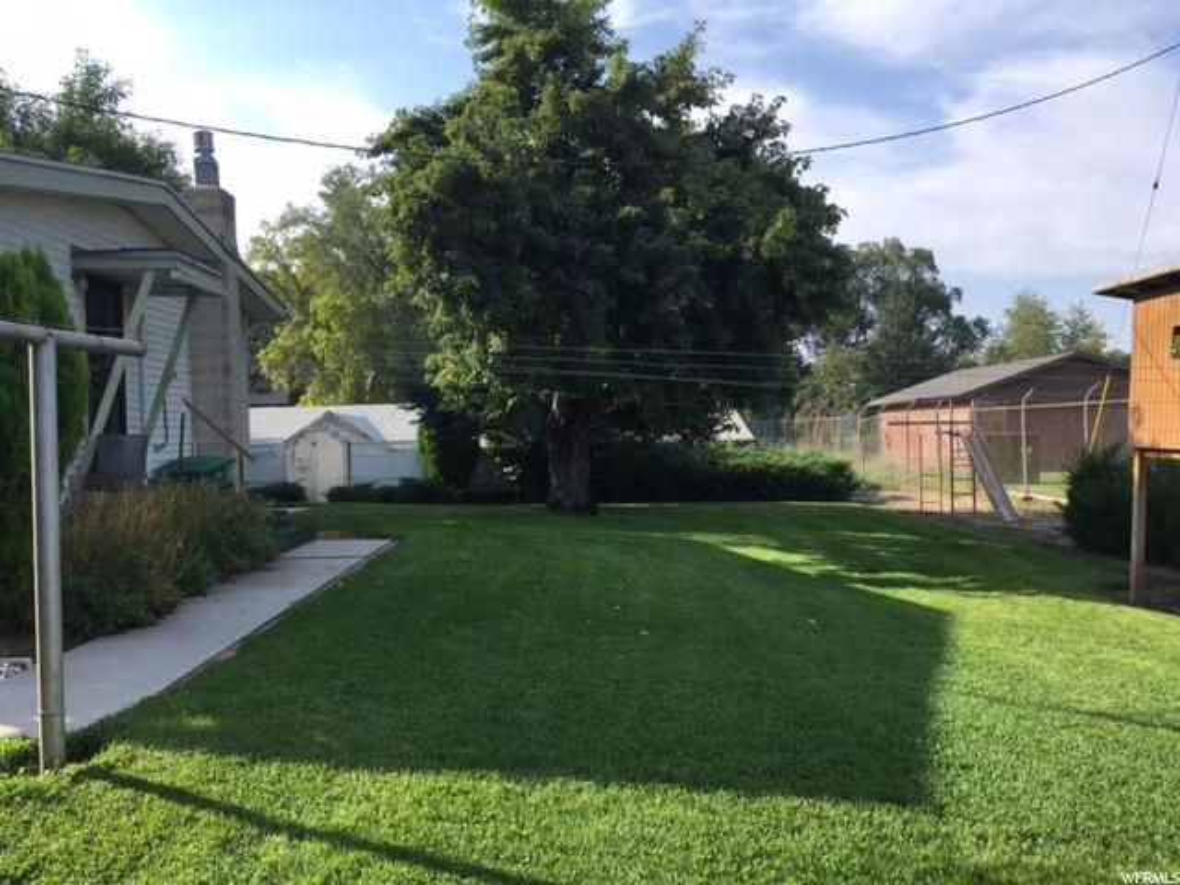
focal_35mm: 29
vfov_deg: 48.2
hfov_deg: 61.7
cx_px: 590
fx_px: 989
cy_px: 442
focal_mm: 4.15
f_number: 2.2
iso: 25
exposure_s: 1/801
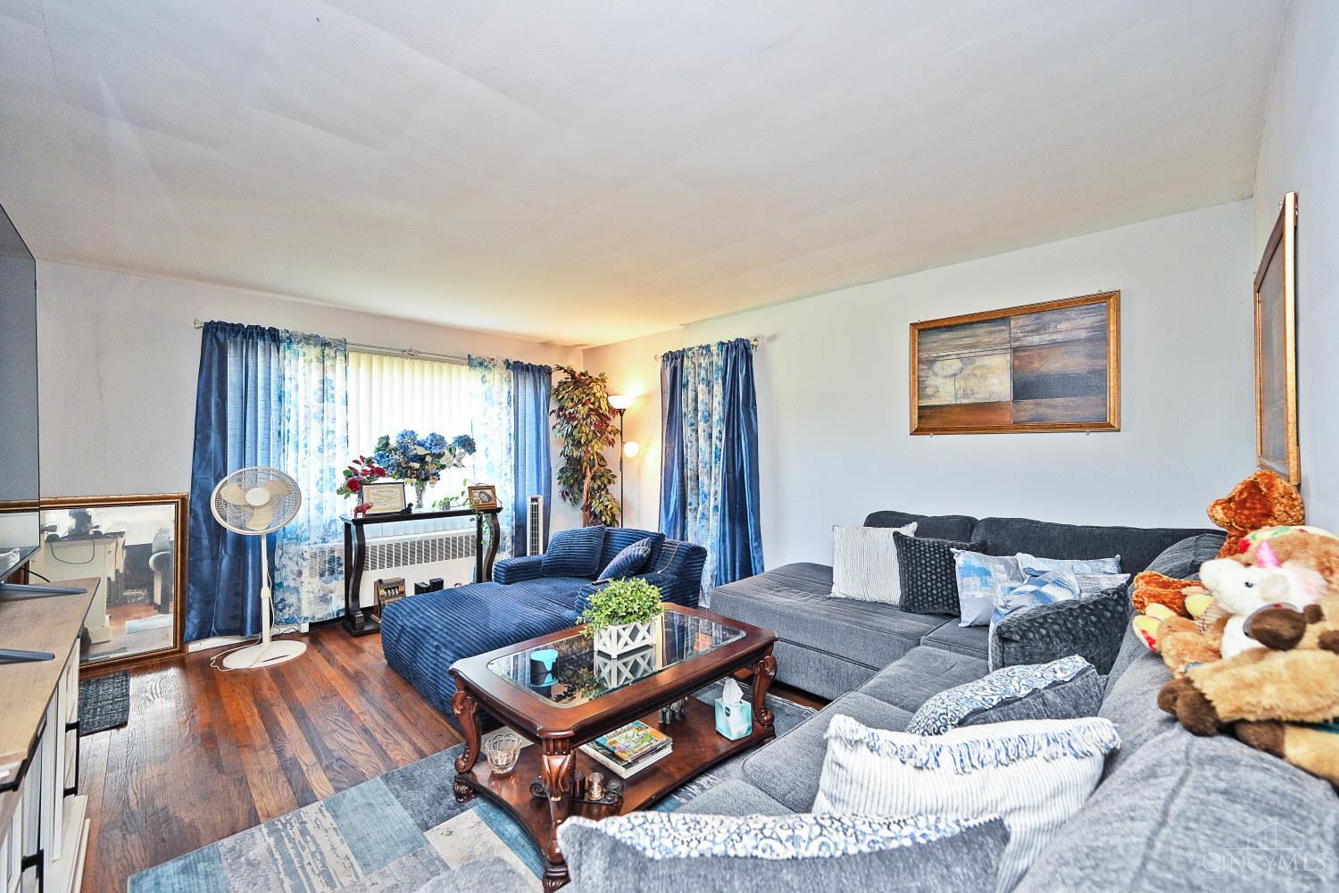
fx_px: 521
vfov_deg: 81.2
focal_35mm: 14
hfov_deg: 104.3
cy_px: 446
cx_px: 670
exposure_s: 1/60
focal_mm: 14
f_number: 4
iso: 320
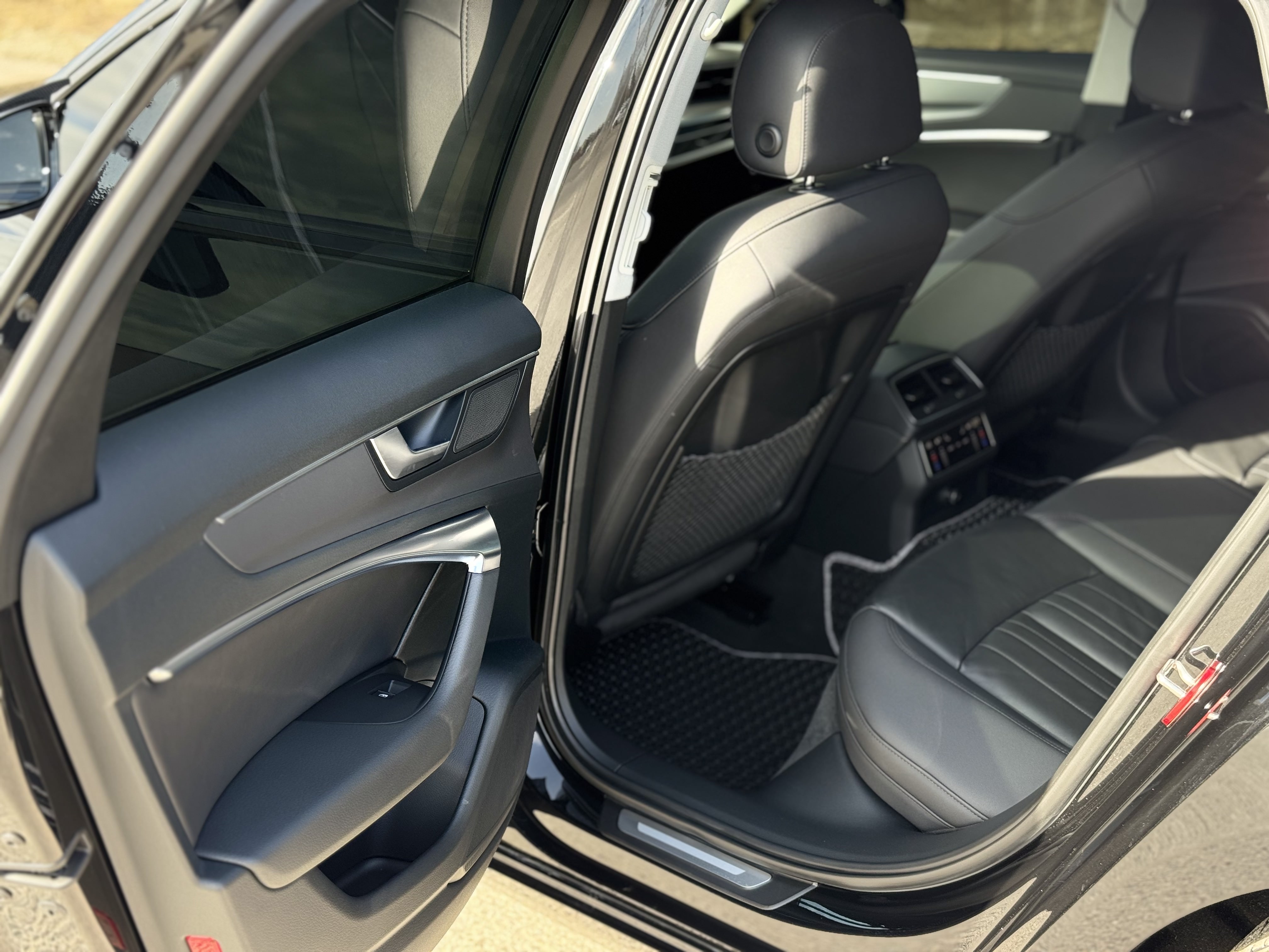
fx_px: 1760
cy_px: 476
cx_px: 634
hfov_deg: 39.7
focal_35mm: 48
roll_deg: +2.6
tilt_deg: -21.4
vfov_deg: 30.3
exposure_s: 1/317
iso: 64
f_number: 1.78
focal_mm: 6.76
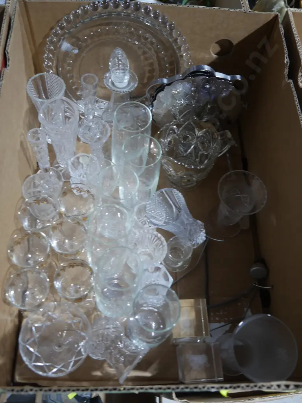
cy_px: 202
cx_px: 151
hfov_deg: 44.2
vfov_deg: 56.8
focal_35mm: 32
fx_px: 372
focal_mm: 16
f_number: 3.6
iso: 800
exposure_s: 1/60
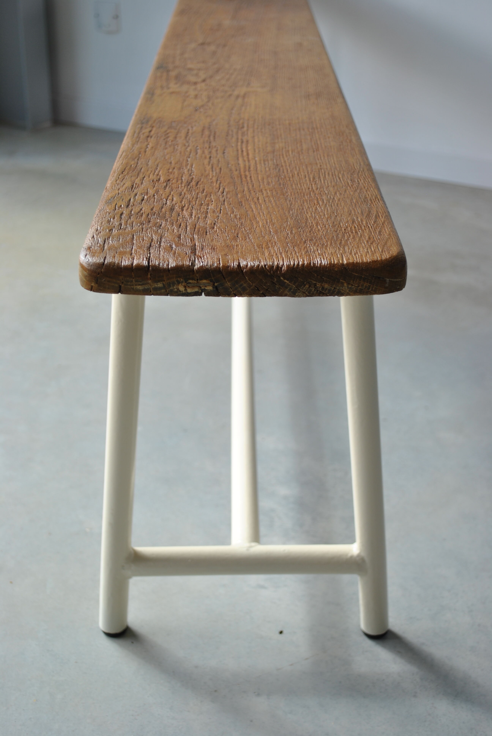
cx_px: 246
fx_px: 1073
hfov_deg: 25.8
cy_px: 368
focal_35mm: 52
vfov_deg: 37.8
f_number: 5
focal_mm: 35
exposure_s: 1/80
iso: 100
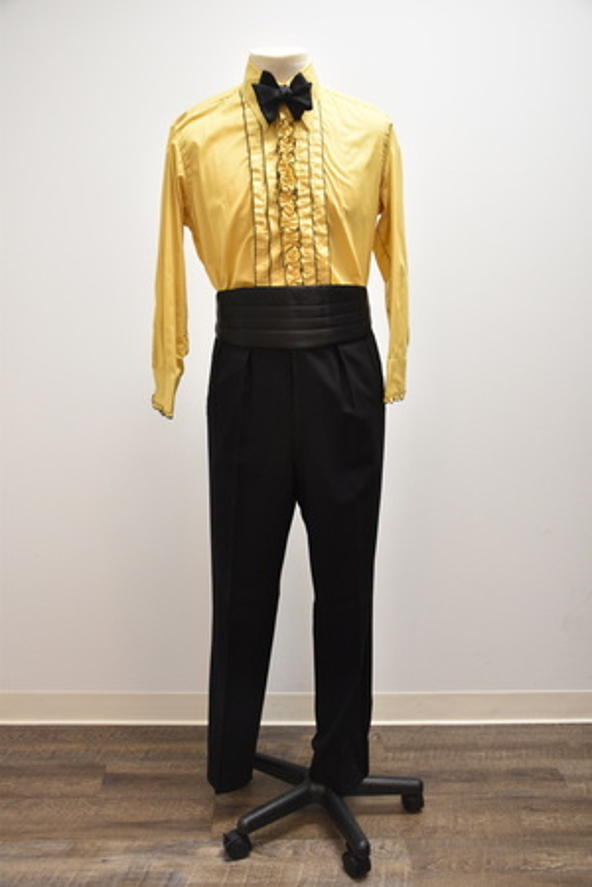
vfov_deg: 57.2
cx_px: 296
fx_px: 814
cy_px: 444
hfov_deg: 40.0
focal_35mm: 33
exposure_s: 1/80
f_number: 4.5
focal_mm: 22
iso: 1000
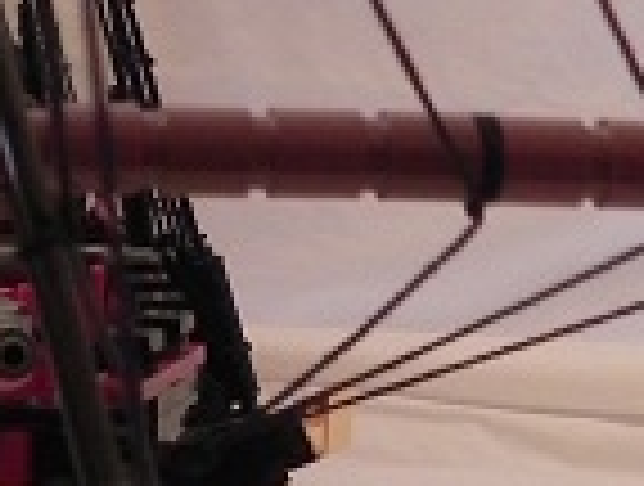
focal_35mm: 145
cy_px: -18
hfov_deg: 13.2
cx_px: -131
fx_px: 2704
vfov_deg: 10.2
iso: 213
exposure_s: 1/30
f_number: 2.8
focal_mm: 4.6
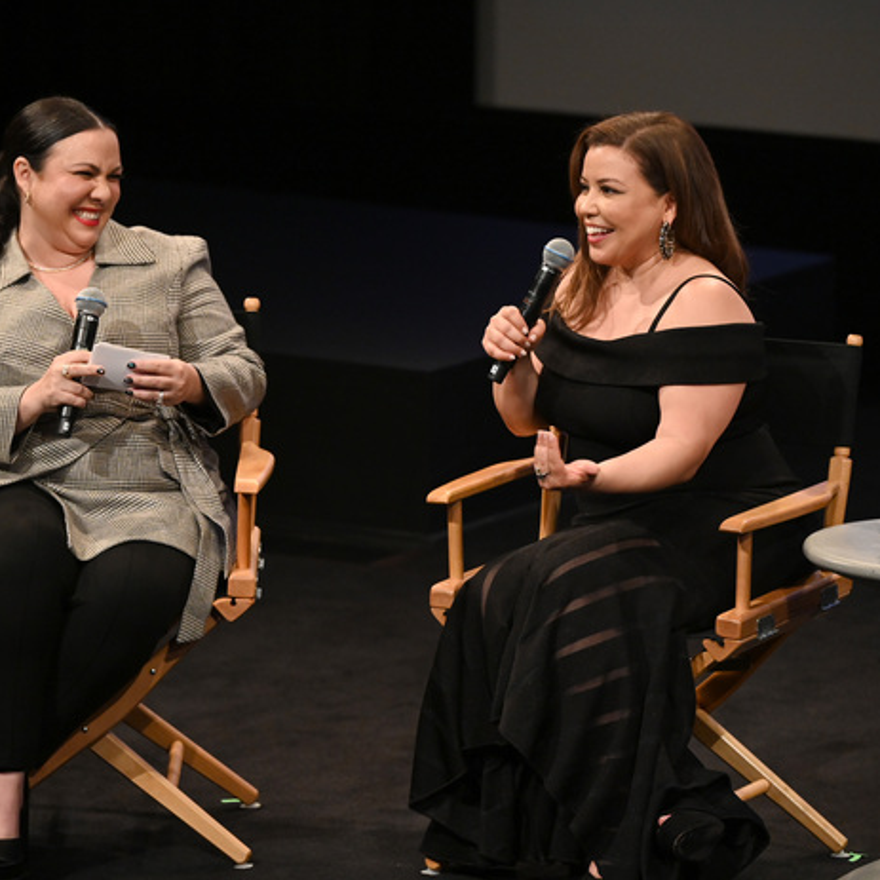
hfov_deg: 6.8
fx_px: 7392
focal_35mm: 257
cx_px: 342
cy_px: 441
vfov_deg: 6.8
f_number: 4
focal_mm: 200
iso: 4000
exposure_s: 1/250
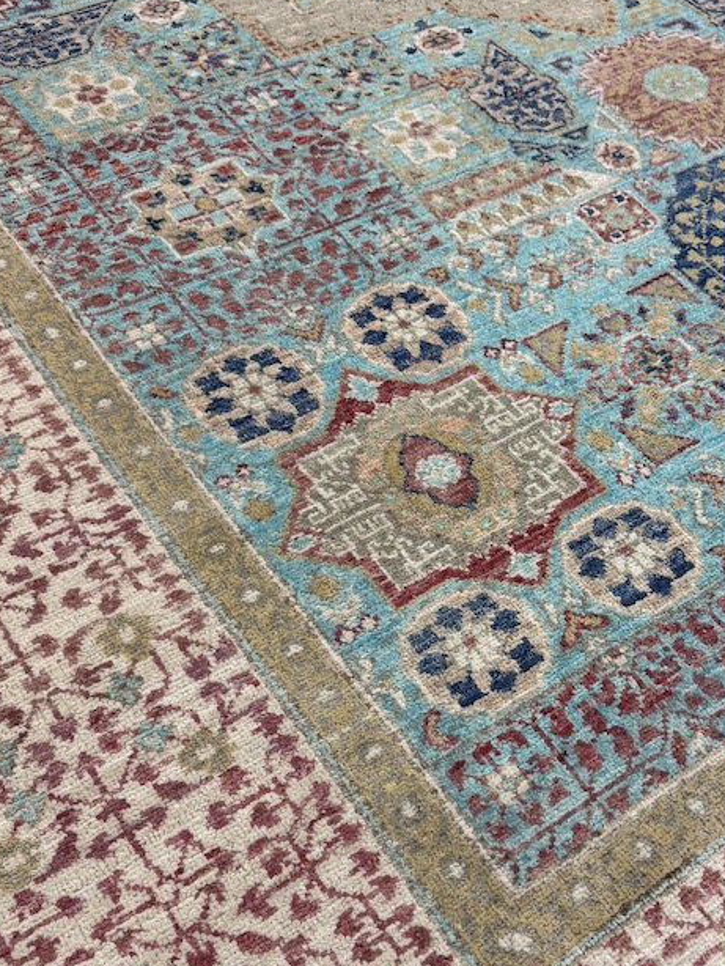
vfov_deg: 46.5
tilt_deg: -56.4
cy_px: 585
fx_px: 1116
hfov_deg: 35.4
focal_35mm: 40
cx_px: 513
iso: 160
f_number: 1.78
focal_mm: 6.76
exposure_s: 1/100
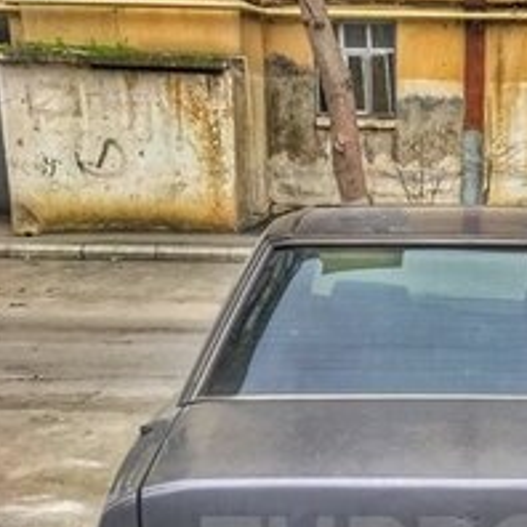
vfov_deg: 25.9
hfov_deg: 26.8
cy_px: 556
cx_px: 474
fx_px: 1068
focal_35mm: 62
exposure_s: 1/112
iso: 20
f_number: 1.8
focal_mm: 3.99
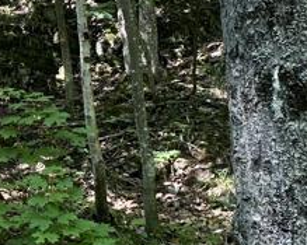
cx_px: -157
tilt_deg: +11.7
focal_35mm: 64
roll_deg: -7.6
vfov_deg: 23.1
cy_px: 14
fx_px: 581
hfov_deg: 23.5
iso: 64
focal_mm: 2.22
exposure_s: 1/99
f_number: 2.2
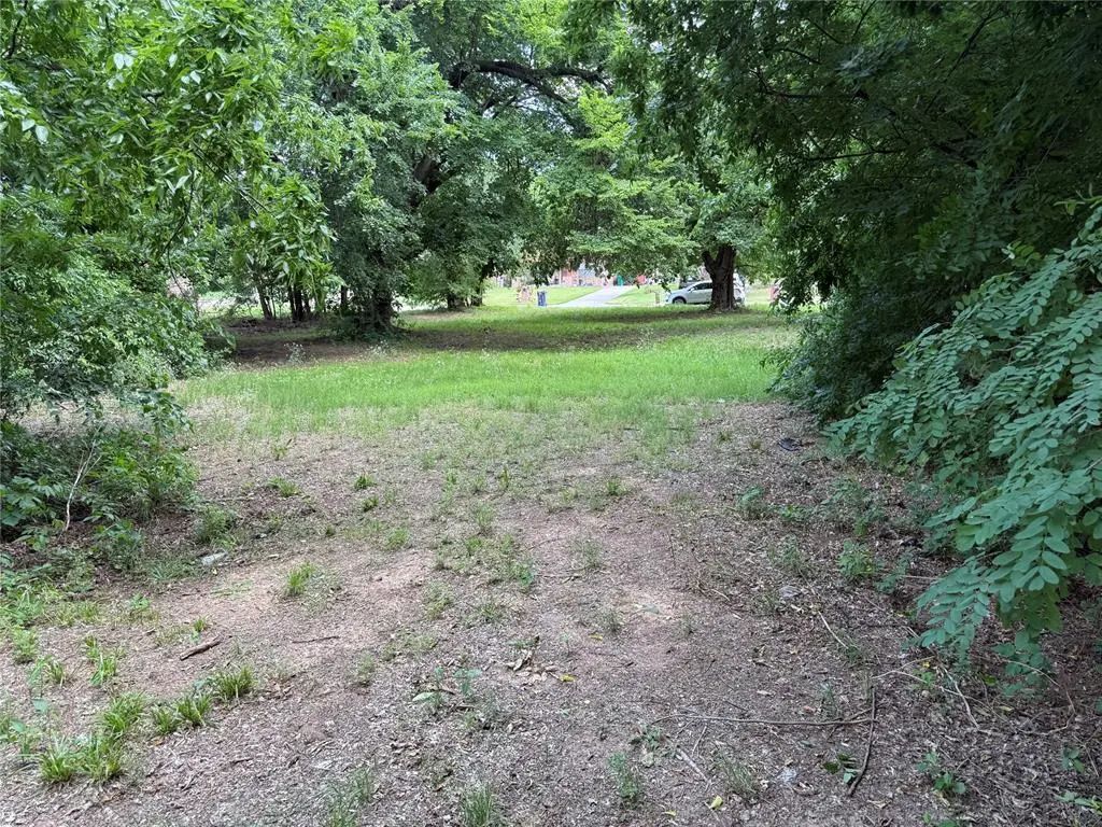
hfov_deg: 71.6
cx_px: 551
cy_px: 414
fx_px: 764
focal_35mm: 24
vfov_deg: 56.8
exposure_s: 1/121
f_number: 1.78
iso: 50
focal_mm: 6.76
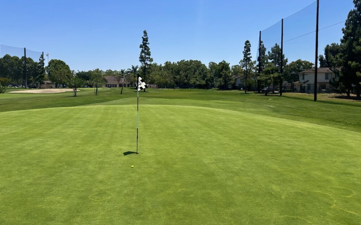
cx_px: 182
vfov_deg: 47.4
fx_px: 256
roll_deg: -0.7
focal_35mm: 26
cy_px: 94
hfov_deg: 70.4
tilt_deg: -0.8
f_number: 1.78
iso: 80
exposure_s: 1/5525
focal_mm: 6.86
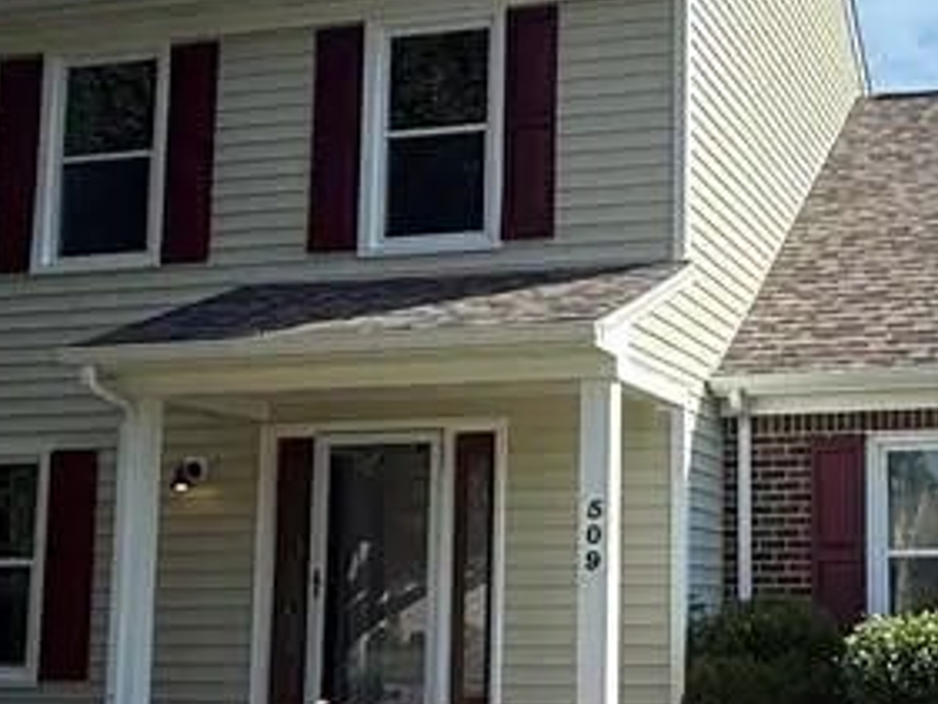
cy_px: 454
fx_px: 1383
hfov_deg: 35.1
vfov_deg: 28.4
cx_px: 865
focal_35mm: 51
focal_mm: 2.22
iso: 50
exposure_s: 1/1285
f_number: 2.2
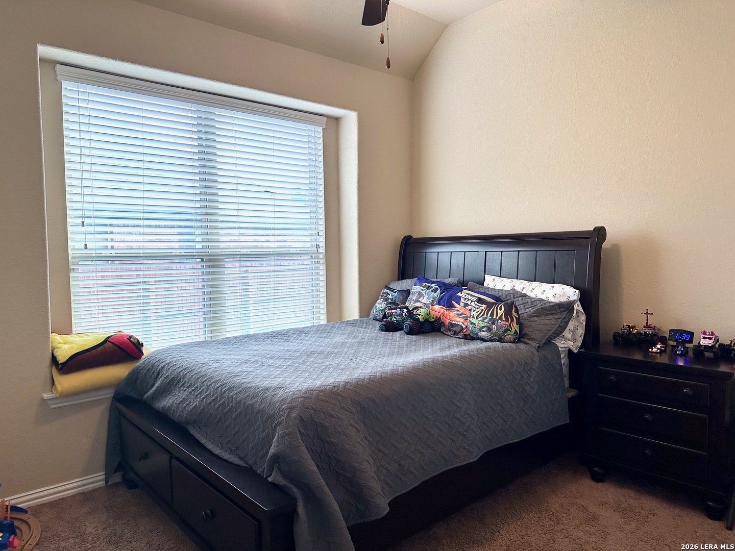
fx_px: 510
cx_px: 368
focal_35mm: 24
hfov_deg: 71.6
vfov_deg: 56.8
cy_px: 276
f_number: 1.78
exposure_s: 1/120
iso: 125
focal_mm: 6.86
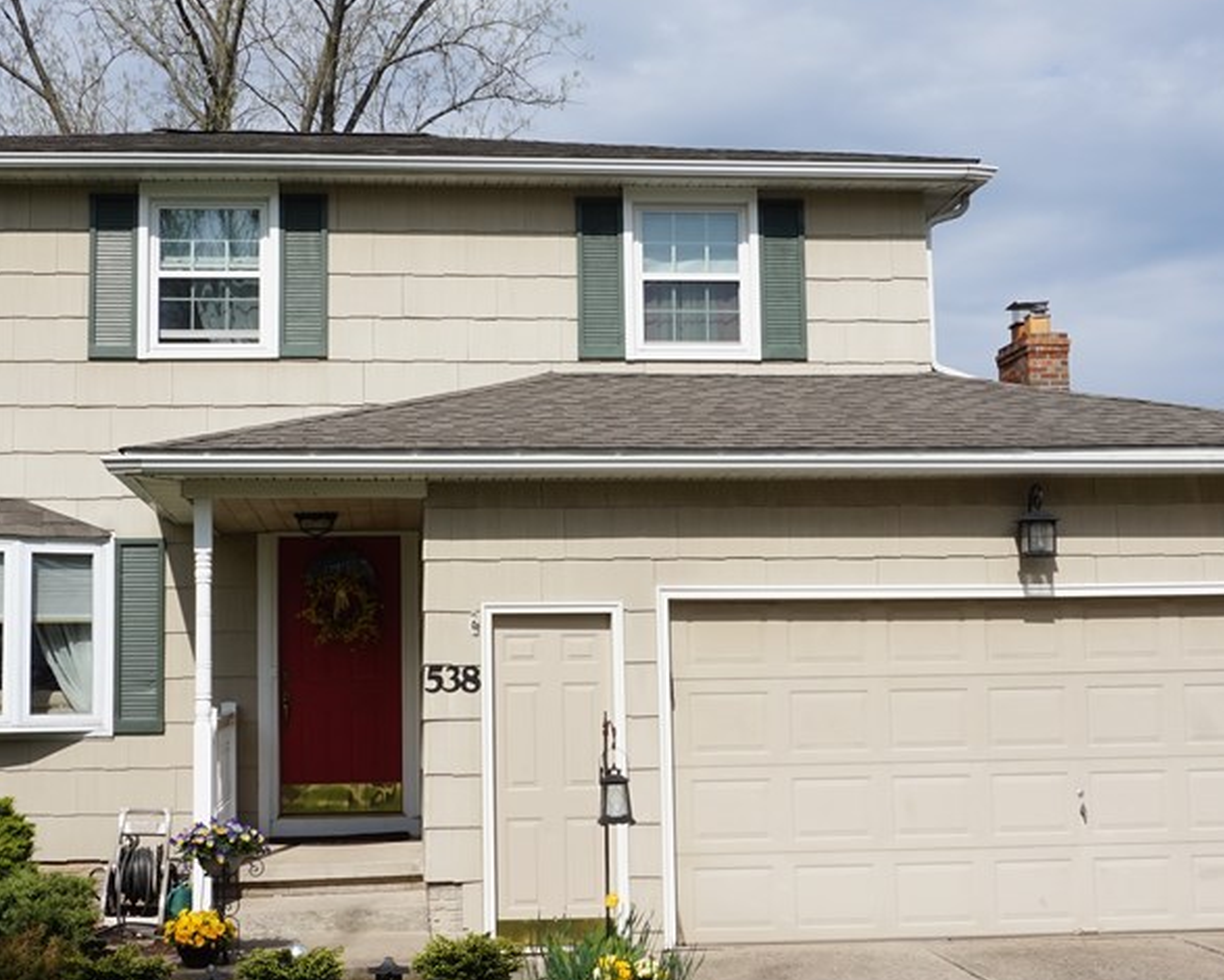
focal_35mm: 52
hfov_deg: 36.0
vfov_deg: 29.1
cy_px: 530
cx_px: 548
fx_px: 1884
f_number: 14
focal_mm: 20
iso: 100
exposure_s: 1/125
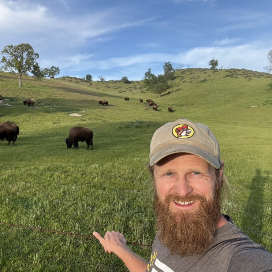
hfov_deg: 56.9
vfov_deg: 57.3
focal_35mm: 28
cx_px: 111
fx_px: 249
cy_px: 140
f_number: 1.9
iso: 25
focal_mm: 2.69
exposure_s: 1/530
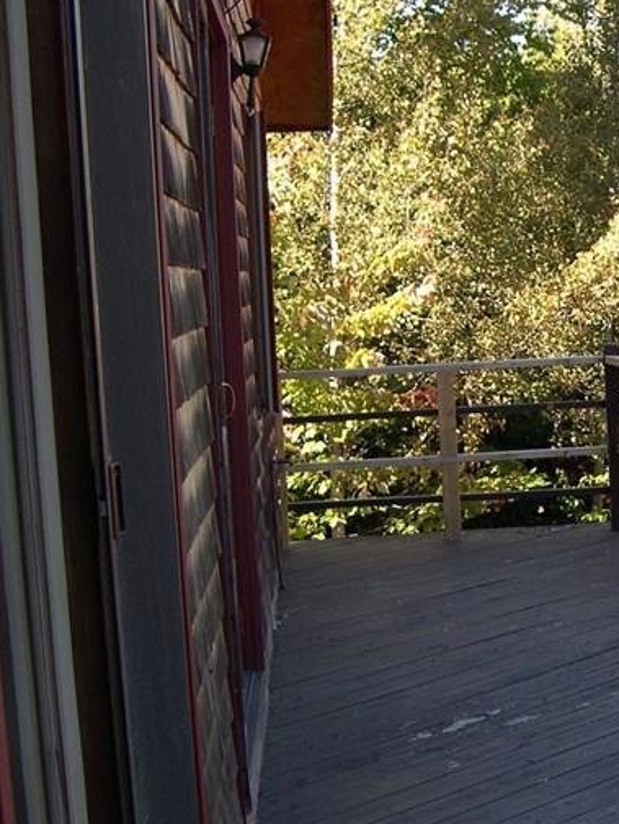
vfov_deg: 25.3
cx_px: 730
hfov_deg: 18.2
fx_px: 1835
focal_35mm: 77
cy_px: 462
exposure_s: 1/201
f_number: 2.8
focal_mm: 8
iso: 100
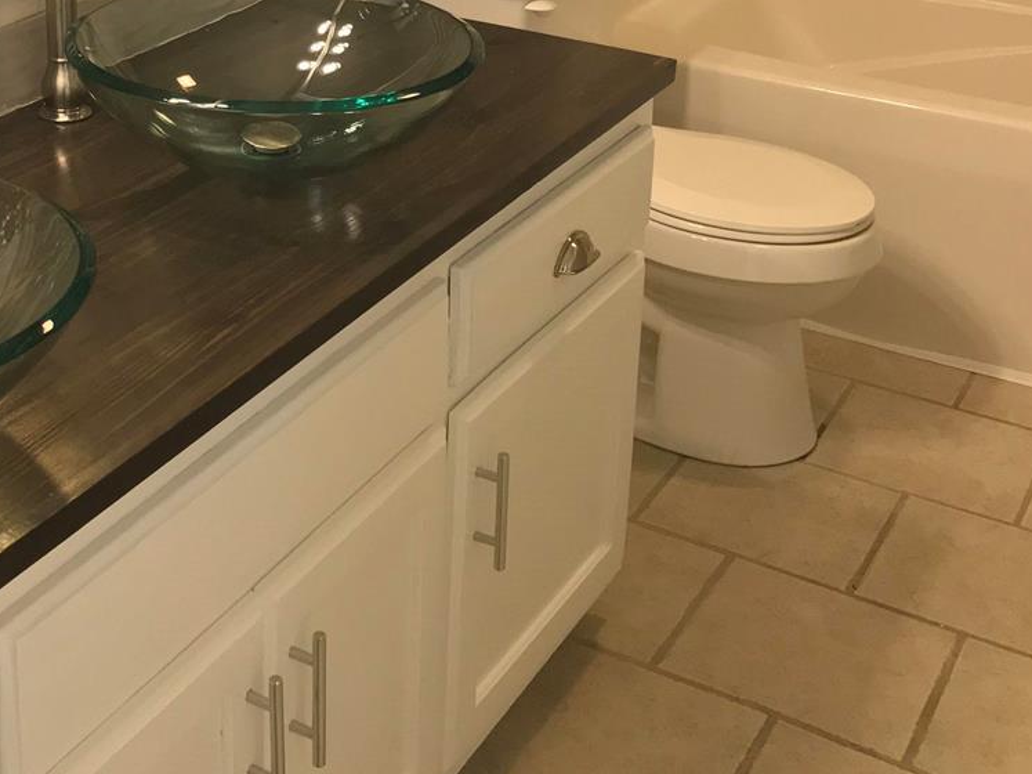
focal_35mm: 60
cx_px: 189
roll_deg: +1.2
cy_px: 0
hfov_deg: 31.3
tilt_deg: -16.4
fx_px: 1788
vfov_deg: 23.4
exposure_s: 1/30
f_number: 1.8
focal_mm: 3.99
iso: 80
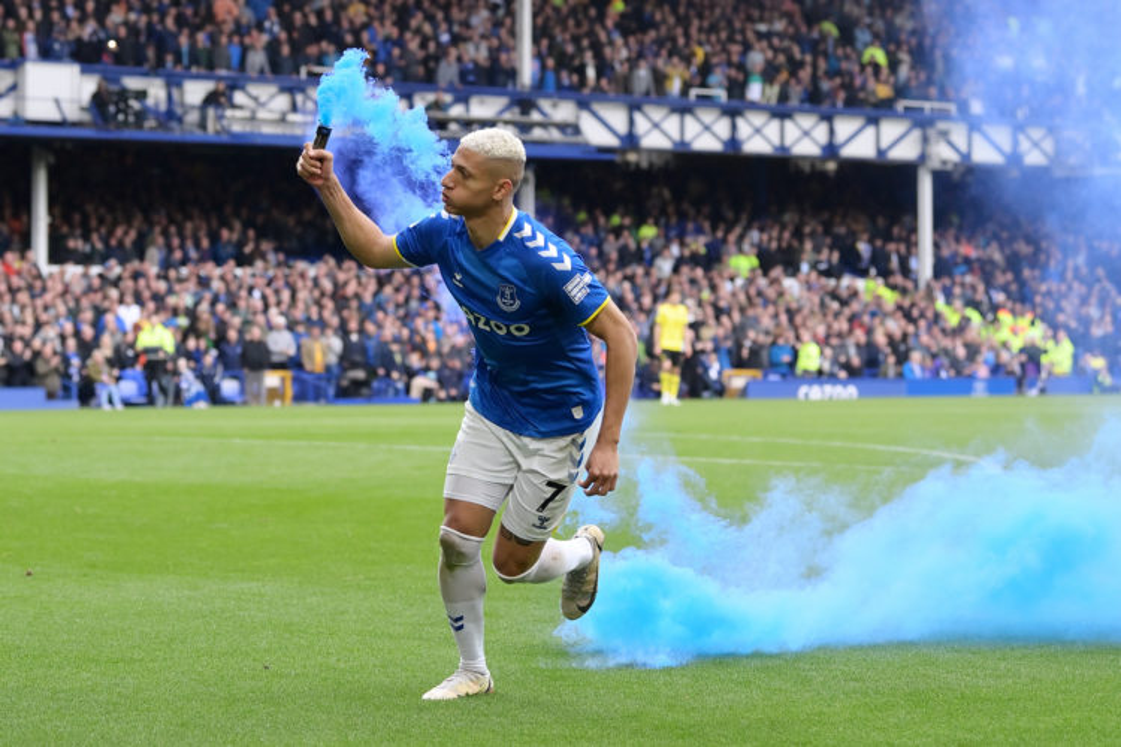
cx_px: 560
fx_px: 2647
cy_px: 374
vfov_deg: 16.1
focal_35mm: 85
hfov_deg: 23.9
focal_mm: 85
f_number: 3.5
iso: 640
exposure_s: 1/2000
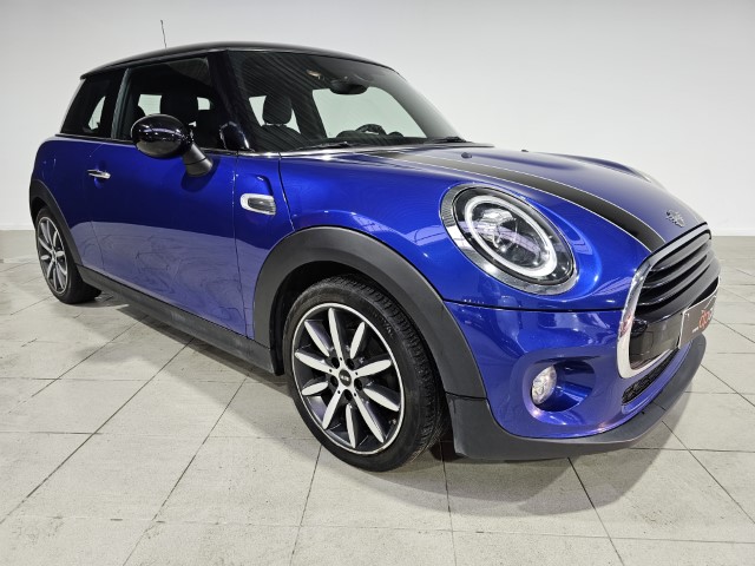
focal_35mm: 23
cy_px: 283
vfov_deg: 58.9
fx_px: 502
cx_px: 378
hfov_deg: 73.9
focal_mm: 6.3
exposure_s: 1/100
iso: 160
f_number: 1.7
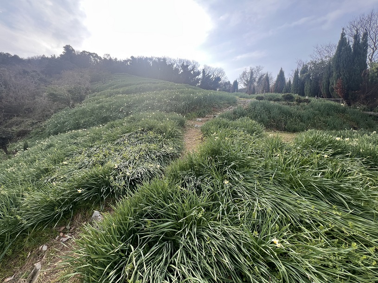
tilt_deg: -2.4
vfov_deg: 89.9
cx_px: 189
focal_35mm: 13
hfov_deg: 106.2
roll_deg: -1.8
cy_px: 142
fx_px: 142
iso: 32
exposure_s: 1/504
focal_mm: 1.57
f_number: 1.8
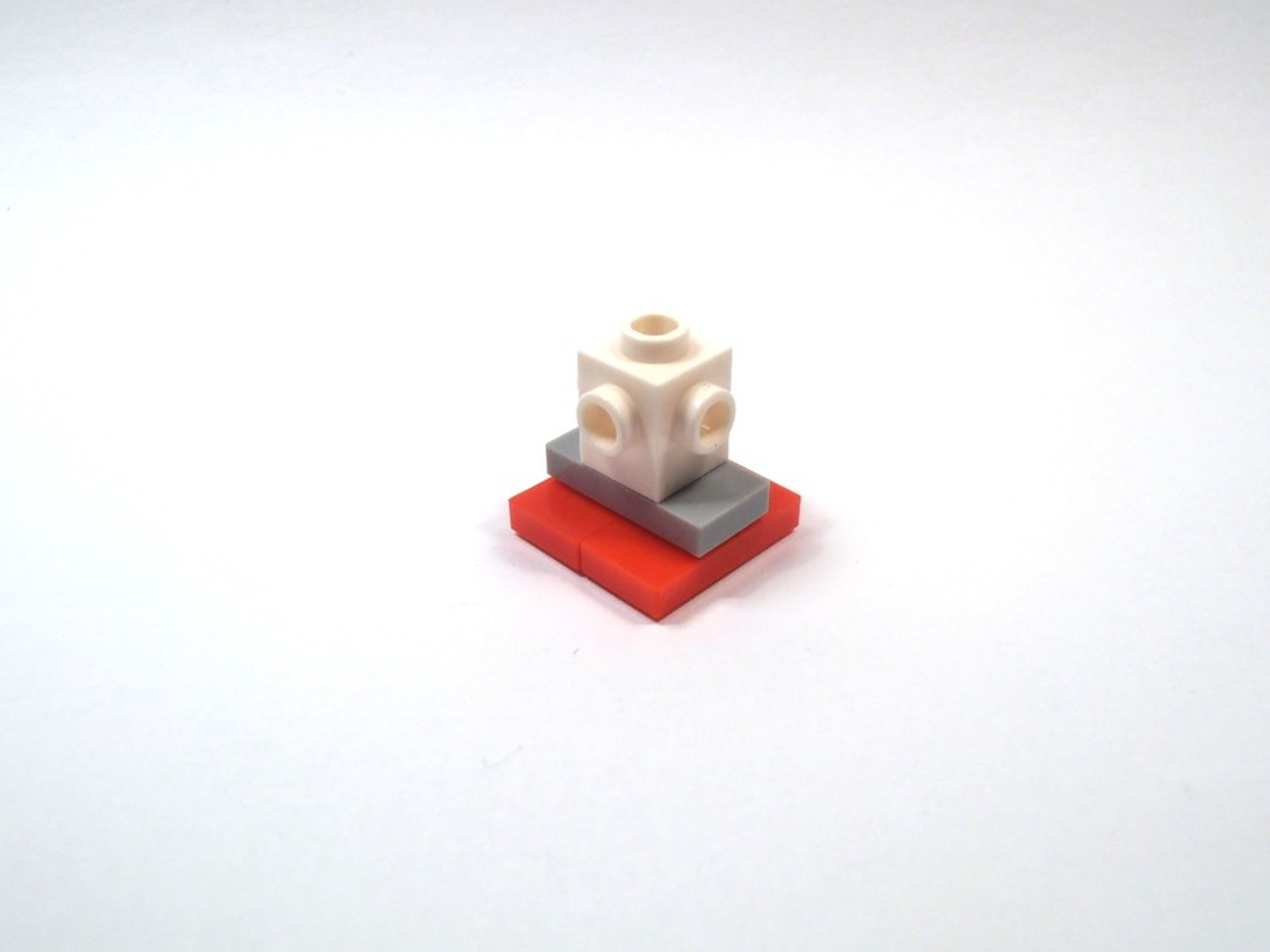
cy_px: 476
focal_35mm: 37
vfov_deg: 38.7
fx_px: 1357
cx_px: 635
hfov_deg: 50.1
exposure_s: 1/125
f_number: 3.9
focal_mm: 6.61
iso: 80
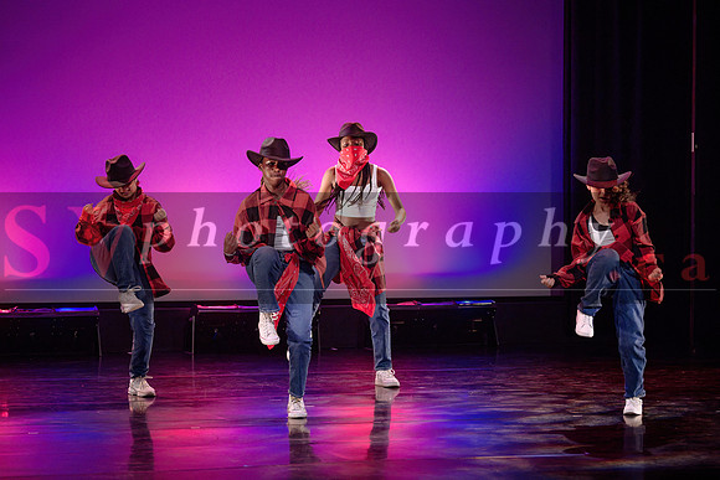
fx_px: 2573
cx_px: 382
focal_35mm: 129
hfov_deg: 15.9
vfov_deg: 10.7
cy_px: 208
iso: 1600
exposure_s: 1/250
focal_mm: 110
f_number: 2.8
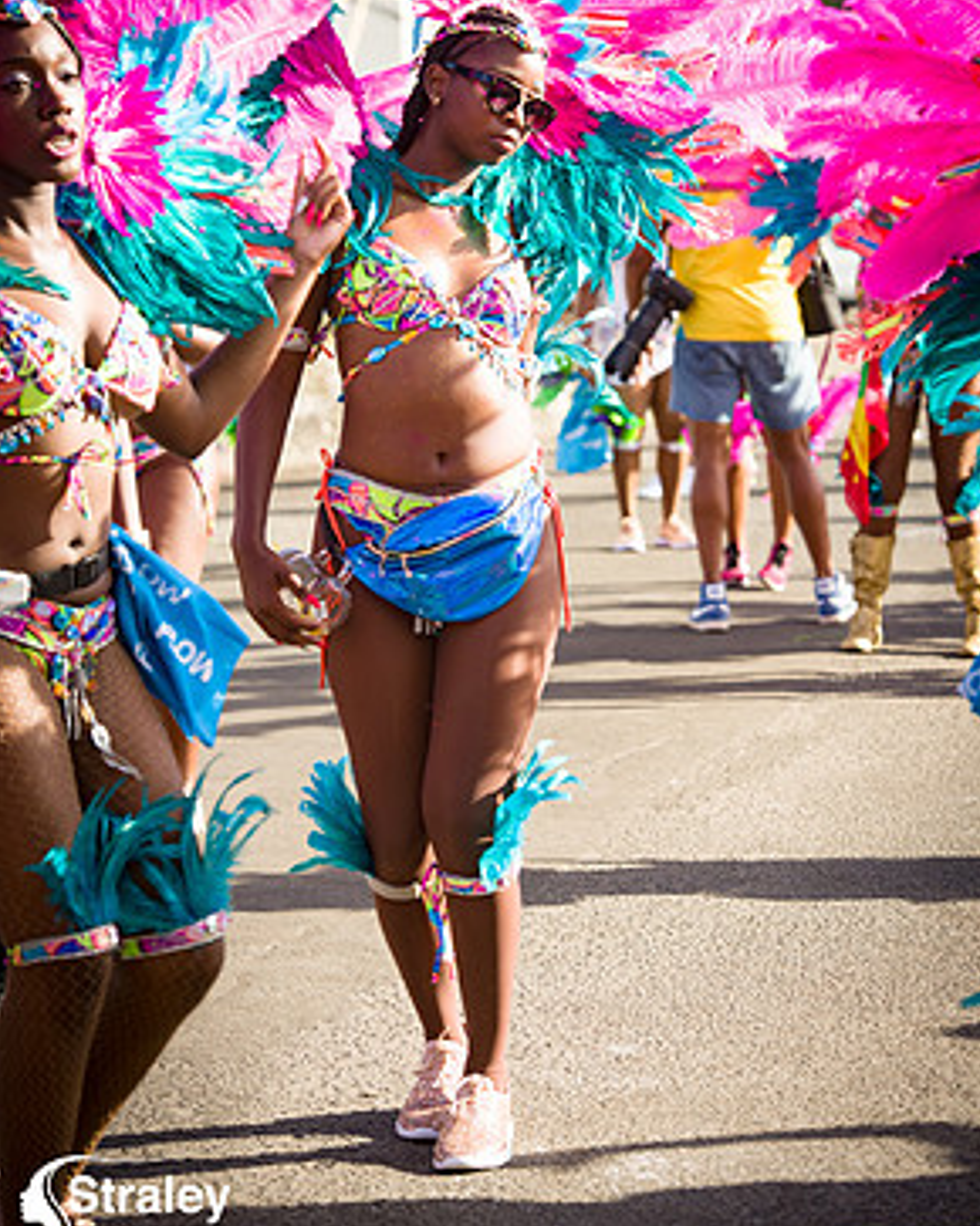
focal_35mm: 128
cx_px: 502
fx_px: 4645
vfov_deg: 15.0
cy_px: 513
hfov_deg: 12.0
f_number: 5.6
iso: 100
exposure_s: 1/200
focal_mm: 110
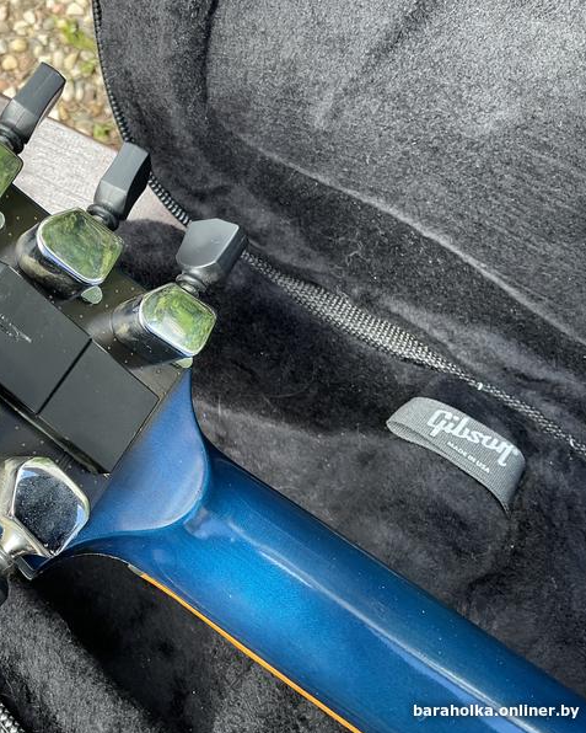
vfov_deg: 47.9
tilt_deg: -69.3
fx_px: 824
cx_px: 113
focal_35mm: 38
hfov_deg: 37.7
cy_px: 368
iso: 20
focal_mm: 3
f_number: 1.8
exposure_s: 1/122
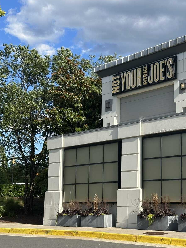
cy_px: 124
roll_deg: -1.5
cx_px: 156
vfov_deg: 29.8
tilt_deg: +8.9
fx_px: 466
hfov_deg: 22.2
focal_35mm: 65
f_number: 1.78
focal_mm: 6.86
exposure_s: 1/2410
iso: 64
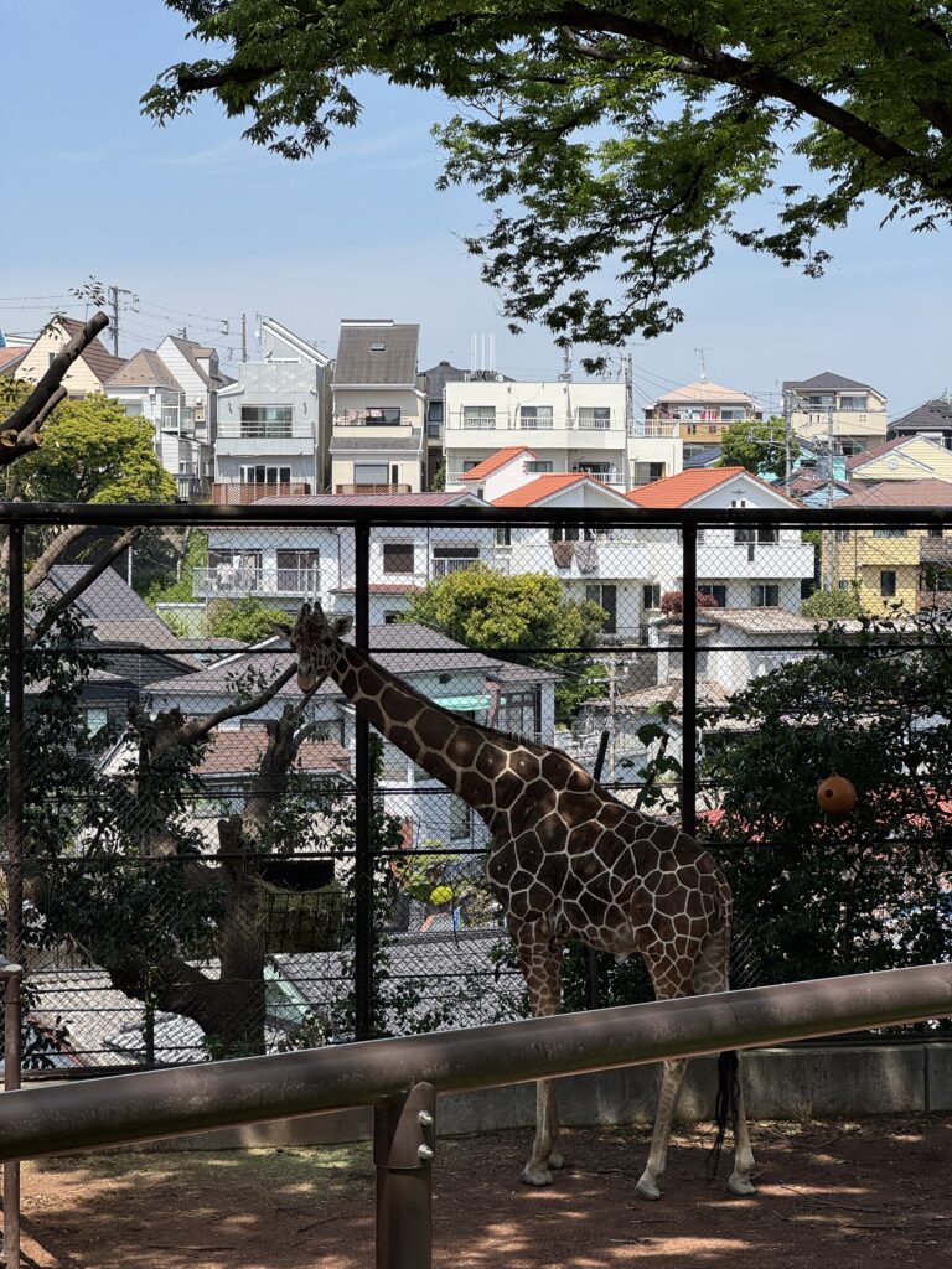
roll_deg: -0.2
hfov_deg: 19.1
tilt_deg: -0.8
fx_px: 2824
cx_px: 476
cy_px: 634
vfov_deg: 25.3
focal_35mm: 77
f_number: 2.8
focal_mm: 9
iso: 25
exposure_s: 1/723
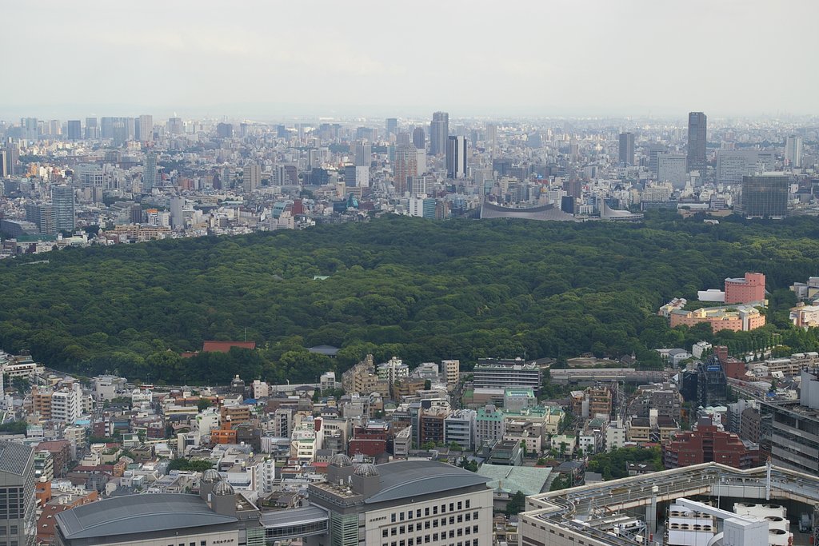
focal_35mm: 64
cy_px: 273
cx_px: 410
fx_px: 1467
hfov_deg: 31.2
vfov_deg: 21.1
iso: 200
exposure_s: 1/250
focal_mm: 43
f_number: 8
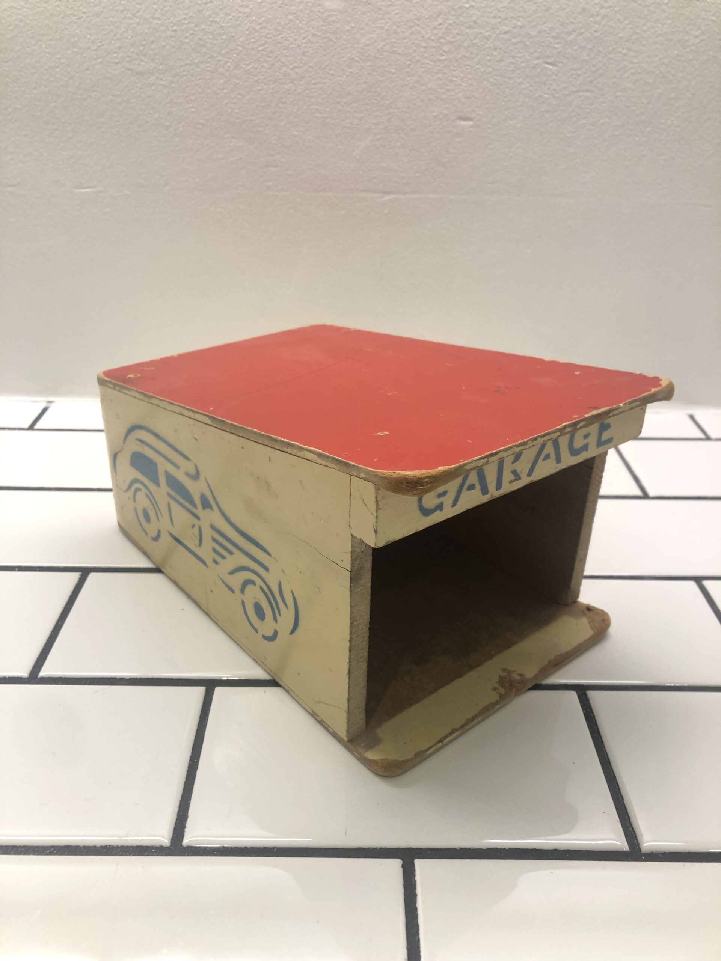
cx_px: 360
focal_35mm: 28
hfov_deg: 49.7
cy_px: 480
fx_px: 778
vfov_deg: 63.4
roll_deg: -1.7
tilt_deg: -28.4
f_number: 1.8
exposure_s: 1/20
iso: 32
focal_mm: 3.99
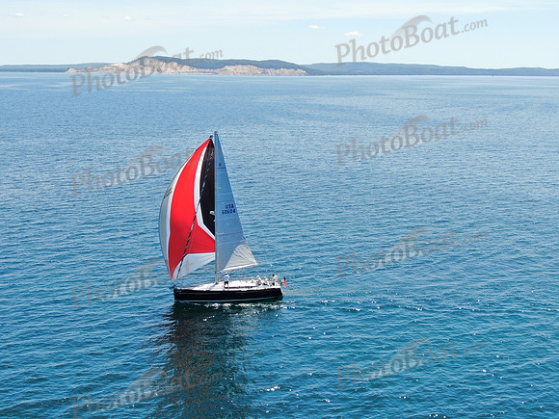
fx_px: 775
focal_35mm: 48
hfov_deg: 39.7
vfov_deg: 30.3
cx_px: 280
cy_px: 210
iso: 100
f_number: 3.8
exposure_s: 1/500
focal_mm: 8.6
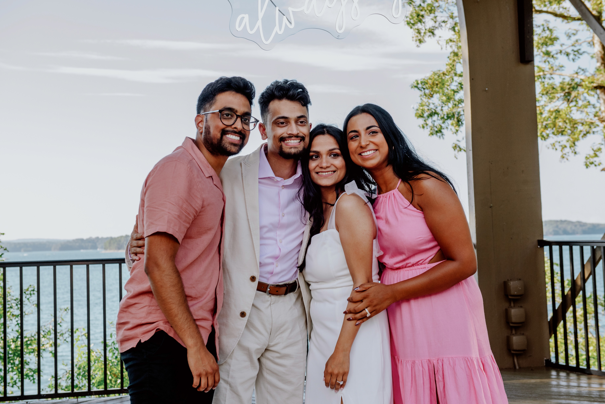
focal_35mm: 58
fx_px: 975
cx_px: 302
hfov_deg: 34.5
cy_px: 202
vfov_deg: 23.4
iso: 640
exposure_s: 1/320
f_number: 6.3
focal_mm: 58
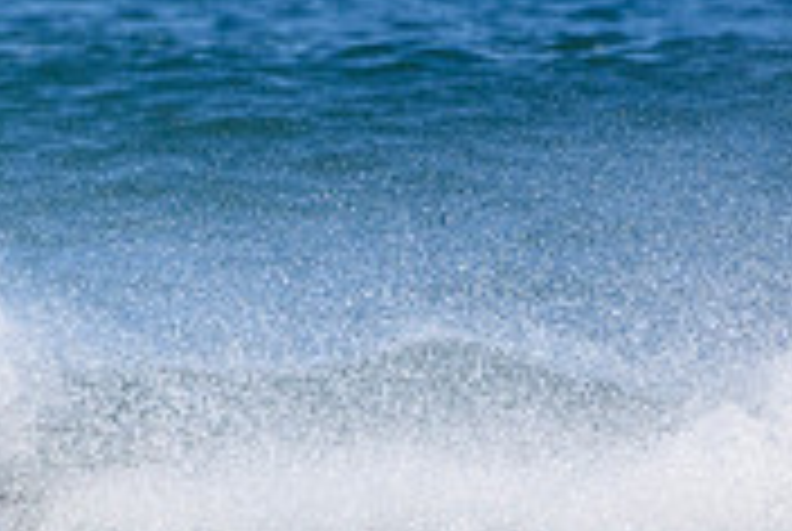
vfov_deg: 0.6
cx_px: -302
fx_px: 54387
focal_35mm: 2468
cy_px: 700
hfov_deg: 0.8
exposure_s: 1/4000
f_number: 5.6
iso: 800
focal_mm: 500
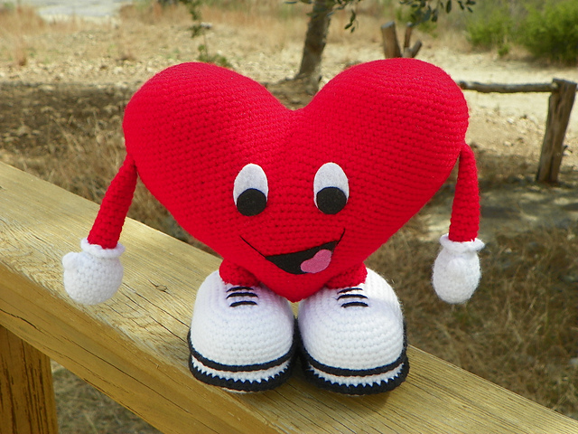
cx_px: 289
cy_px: 217
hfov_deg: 34.3
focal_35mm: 56
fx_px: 935
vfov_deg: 26.1
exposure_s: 1/320
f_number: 4
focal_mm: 9.9
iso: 64
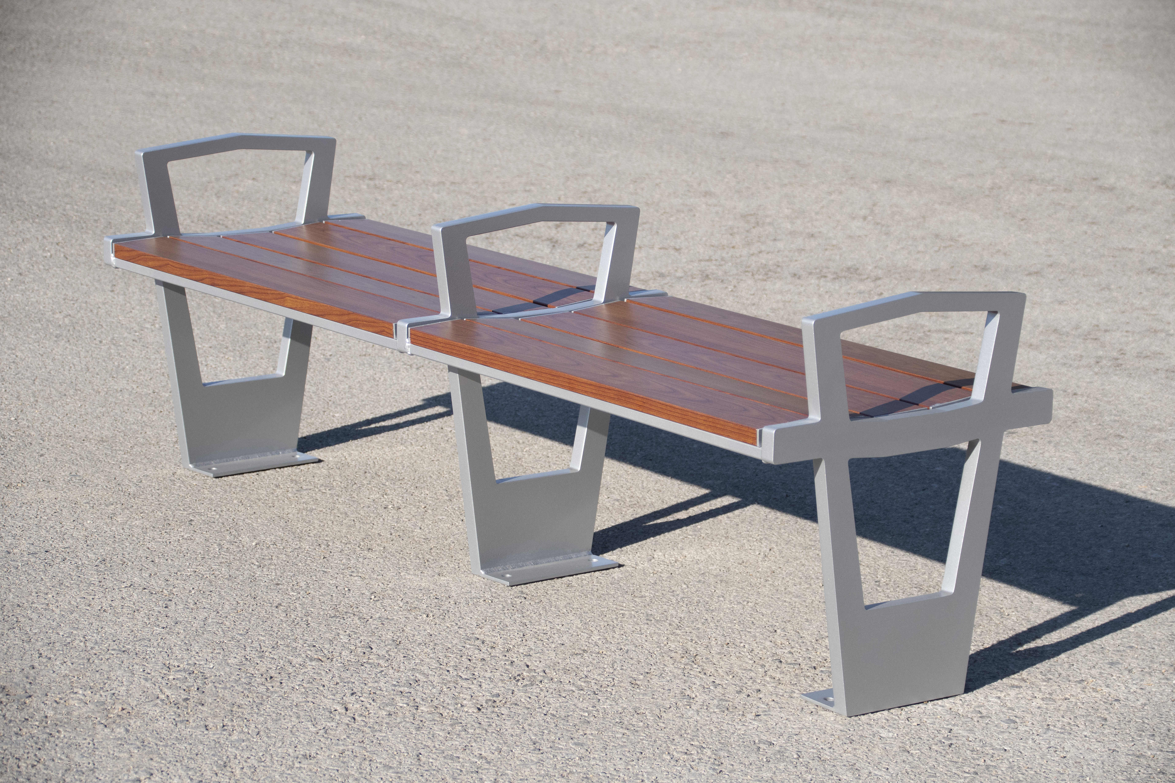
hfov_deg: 17.5
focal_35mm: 117
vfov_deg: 11.7
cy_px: 392
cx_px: 588
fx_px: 3818
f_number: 5.3
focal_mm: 78
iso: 500
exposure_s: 1/2000
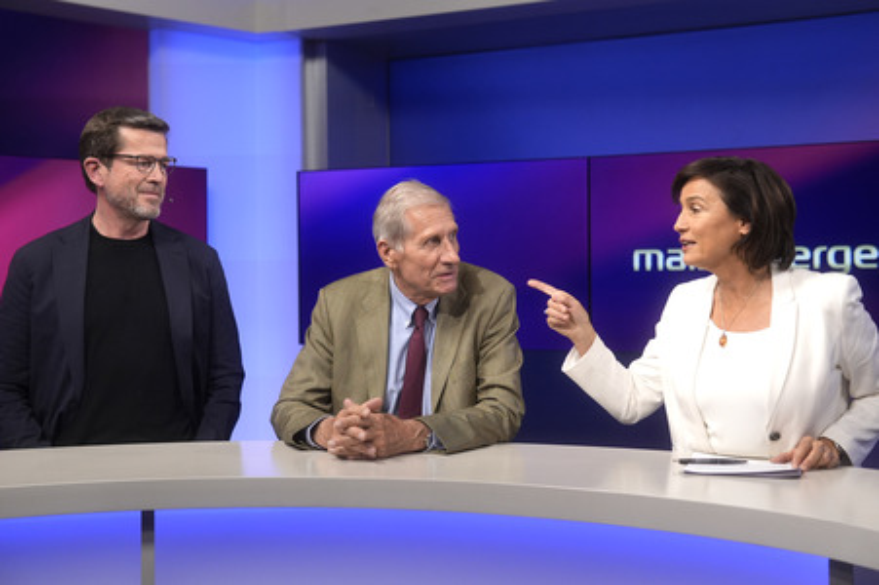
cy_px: 292
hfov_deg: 43.6
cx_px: 440
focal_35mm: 45
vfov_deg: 29.8
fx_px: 1098
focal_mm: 30
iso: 640
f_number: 2.2
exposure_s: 1/320
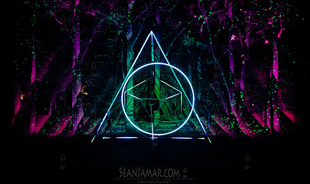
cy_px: 103
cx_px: 155
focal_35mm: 37
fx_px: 310
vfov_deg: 33.1
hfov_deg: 53.1
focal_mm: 24
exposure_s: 1/100
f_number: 2.8
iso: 10000
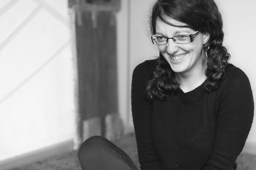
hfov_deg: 27.0
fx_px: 532
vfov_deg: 18.1
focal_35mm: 75
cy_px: 85
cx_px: 128
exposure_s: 1/60
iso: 400
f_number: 2.2
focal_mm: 50
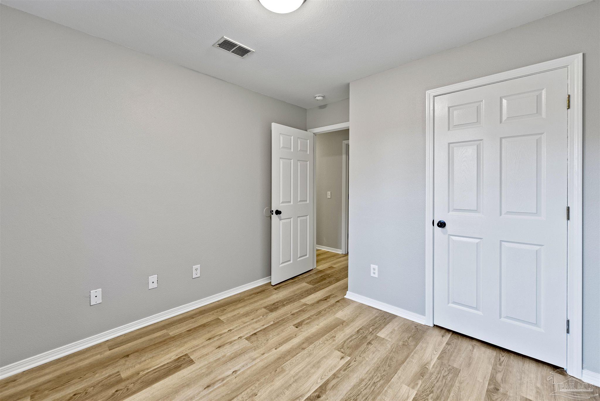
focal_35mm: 14
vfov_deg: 81.3
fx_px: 233
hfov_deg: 104.2
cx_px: 300
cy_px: 200
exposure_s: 1/6
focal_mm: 14
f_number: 4
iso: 320
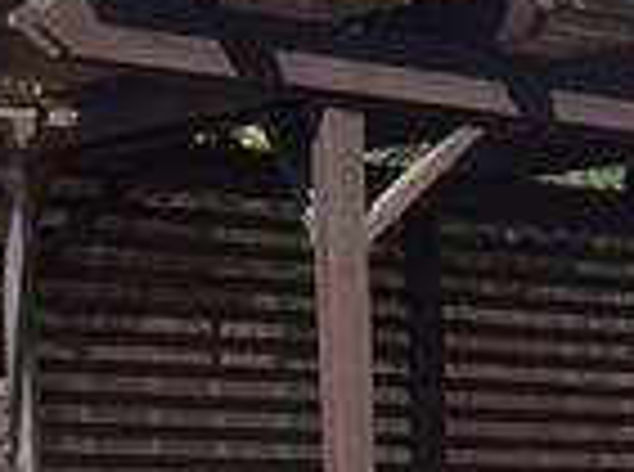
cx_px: 1268
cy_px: 832
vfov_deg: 10.5
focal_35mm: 132
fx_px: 2411
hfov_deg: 13.0
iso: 25
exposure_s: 1/1241
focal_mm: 4.15
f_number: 2.2
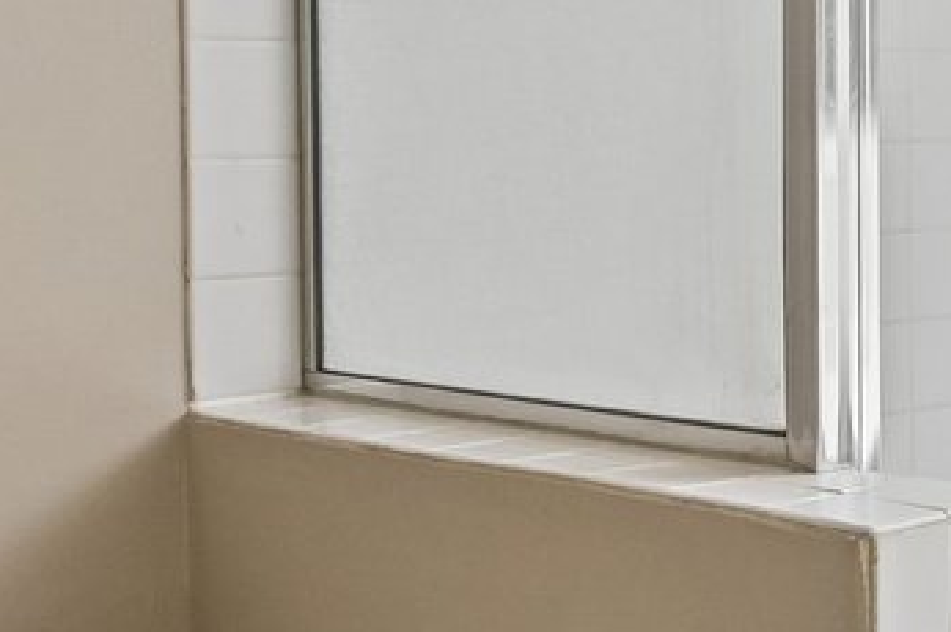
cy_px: 206
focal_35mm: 75
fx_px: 1979
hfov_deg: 20.7
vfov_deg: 18.1
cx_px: 1608
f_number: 13
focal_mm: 16
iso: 400
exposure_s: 1/8
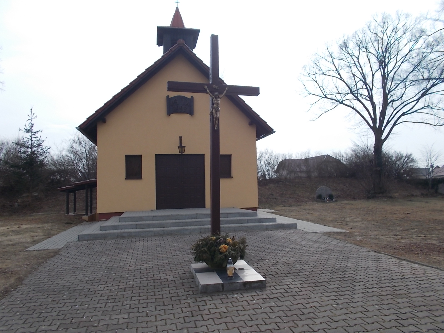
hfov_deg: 67.3
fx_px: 333
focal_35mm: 26
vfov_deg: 53.1
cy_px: 166
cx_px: 222
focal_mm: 4.6
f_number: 8
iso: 80
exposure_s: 1/160
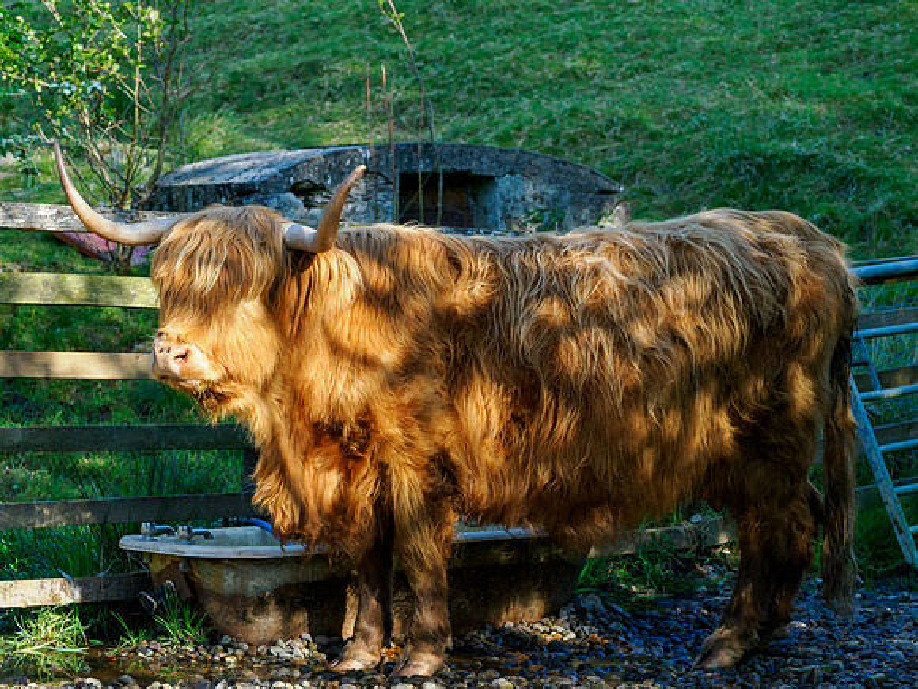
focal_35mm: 120
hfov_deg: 16.4
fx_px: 3182
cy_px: 344
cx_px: 459
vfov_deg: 12.3
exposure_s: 1/320
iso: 400
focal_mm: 60
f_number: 5.6
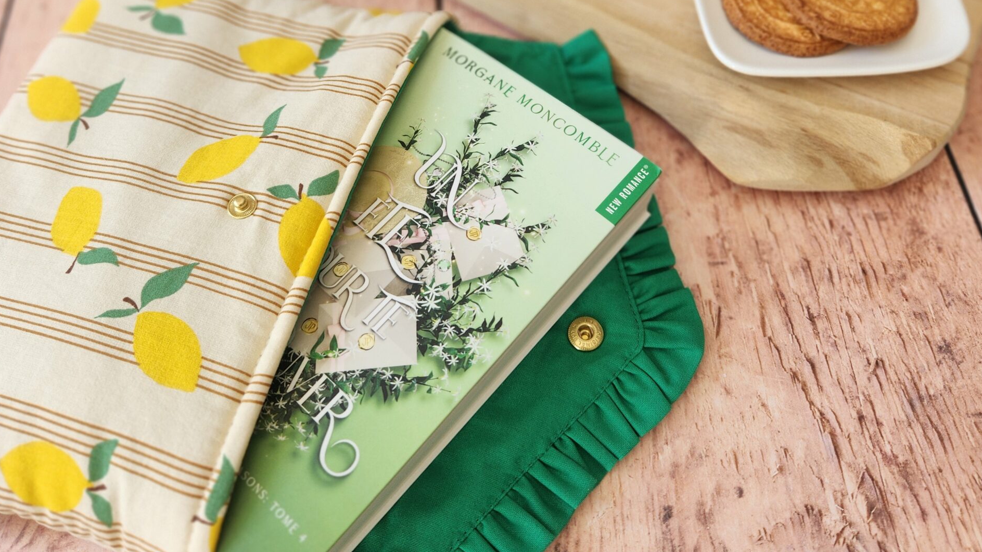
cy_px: 111
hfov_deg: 58.0
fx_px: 885
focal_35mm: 34
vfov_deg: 33.6
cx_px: 485
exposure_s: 1/120
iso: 50
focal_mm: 5.4
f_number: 1.8
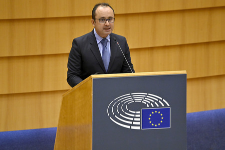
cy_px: 75
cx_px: 112
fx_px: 3747
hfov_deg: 3.4
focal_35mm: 600
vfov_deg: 2.3
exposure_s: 1/500
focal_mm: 600
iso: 4000
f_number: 6.3
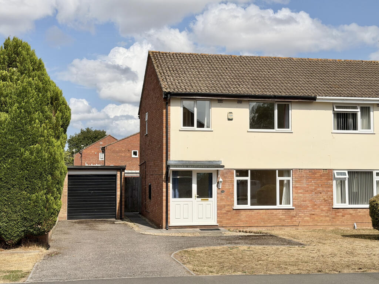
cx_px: 190
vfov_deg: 30.3
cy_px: 142
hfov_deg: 39.7
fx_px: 526
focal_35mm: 48
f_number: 1.78
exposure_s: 1/11364
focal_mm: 6.76
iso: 64
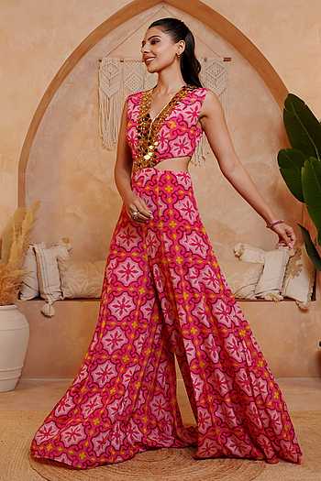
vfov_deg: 50.7
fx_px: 508
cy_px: 240
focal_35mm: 38
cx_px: 160
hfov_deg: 35.1
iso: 400
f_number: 3.5
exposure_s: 1/200
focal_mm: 25.4
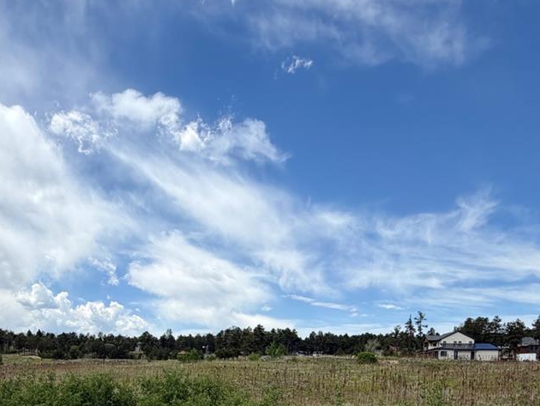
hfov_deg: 56.7
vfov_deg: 39.7
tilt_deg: -2.3
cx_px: 243
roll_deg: -0.5
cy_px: 392
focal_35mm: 32
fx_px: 499
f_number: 2.2
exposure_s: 1/970
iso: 20
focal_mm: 2.22
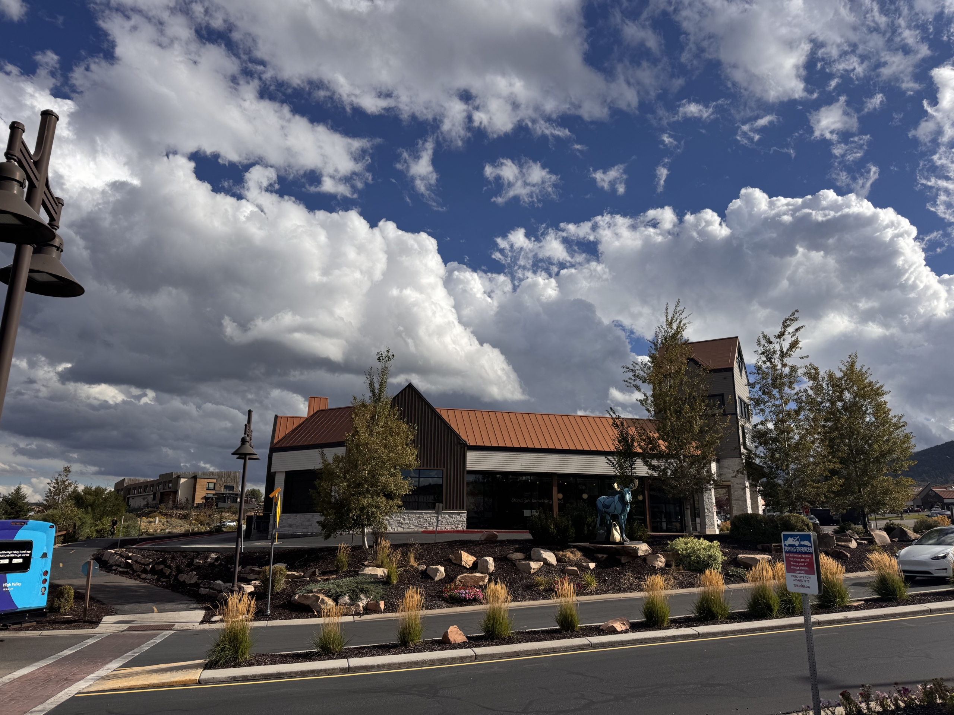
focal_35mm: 24
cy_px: 358
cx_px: 477
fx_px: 661
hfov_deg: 71.6
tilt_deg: +14.2
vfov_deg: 56.8
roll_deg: -0.8
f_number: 1.78
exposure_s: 1/10417
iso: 80
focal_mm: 6.76
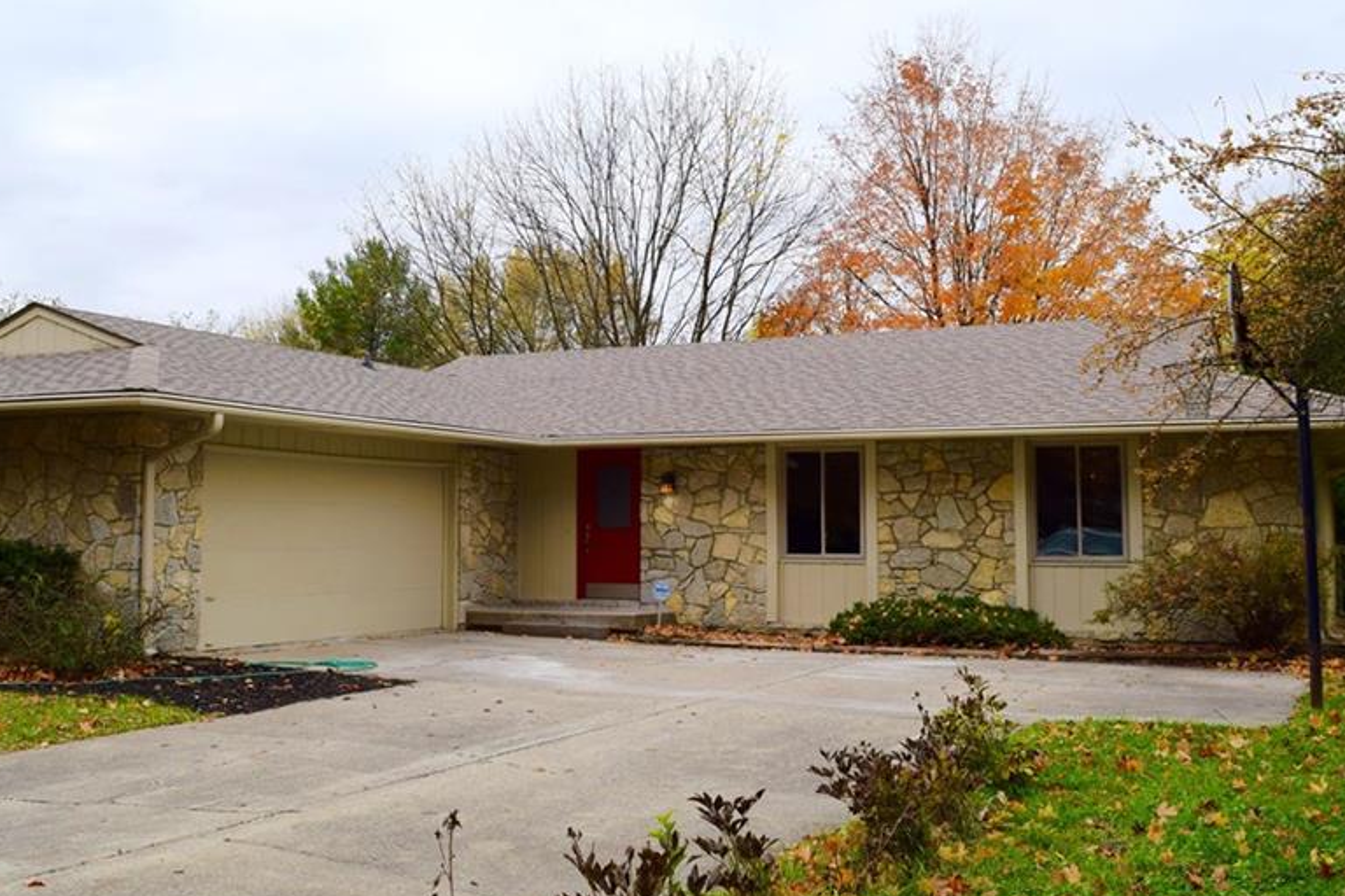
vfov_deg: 33.3
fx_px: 1494
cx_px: 588
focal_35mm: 40
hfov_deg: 48.3
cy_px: 368
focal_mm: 20
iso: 220
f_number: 8
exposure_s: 1/250
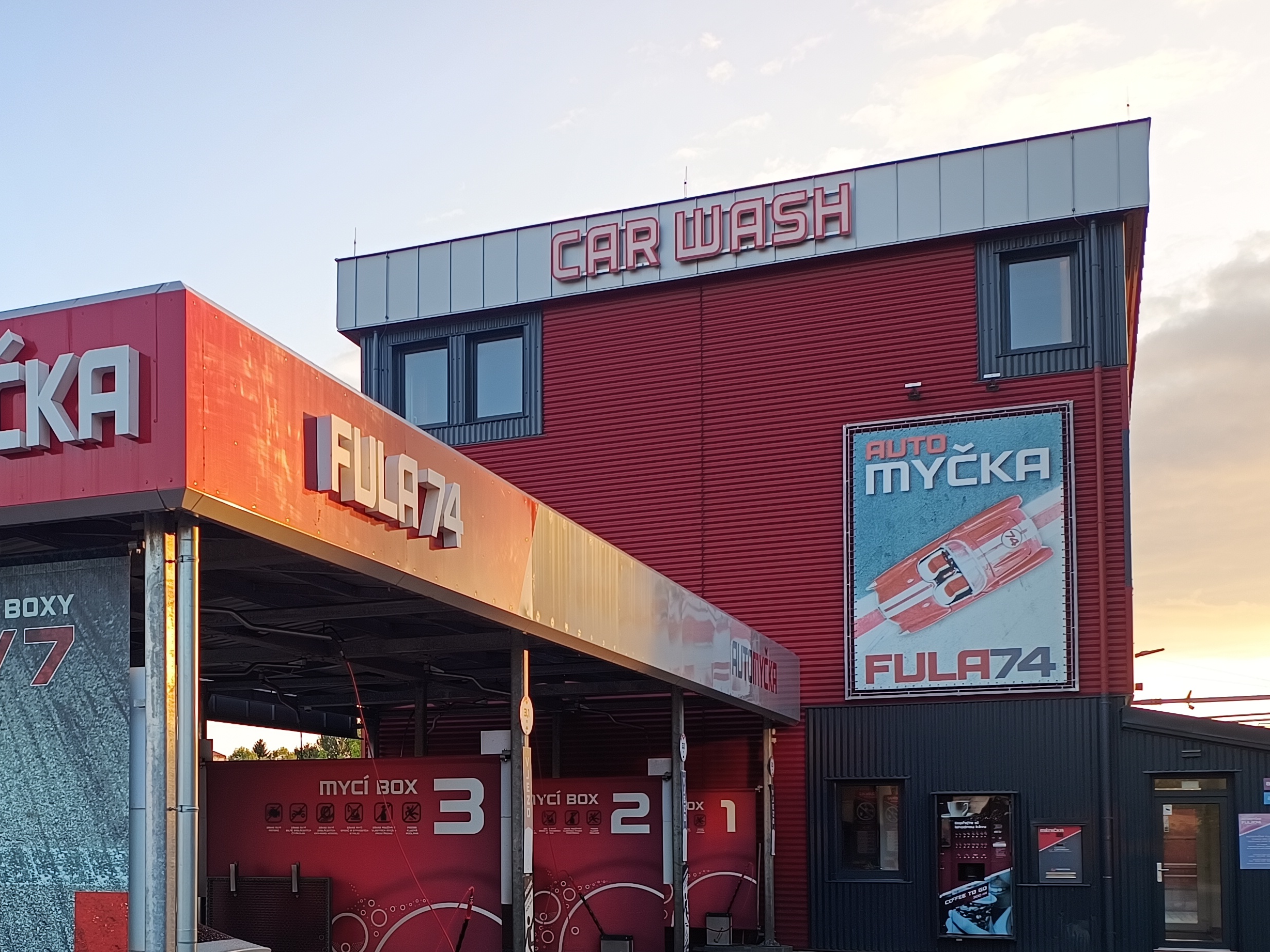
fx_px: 1467
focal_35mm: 40
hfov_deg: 45.3
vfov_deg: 34.8
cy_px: 760
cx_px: 329
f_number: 1.4
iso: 102
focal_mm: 5.89
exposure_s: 1/205
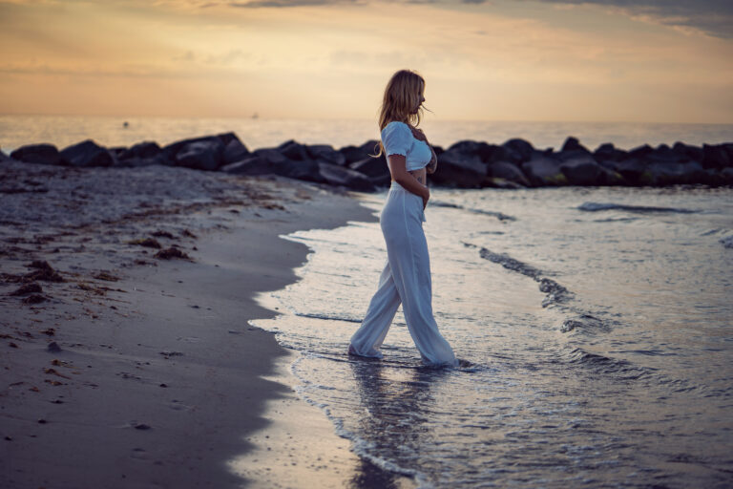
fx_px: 1731
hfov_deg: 23.9
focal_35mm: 85
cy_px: 244
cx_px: 366
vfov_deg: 16.1
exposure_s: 1/4000
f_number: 2.2
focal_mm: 85
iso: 200
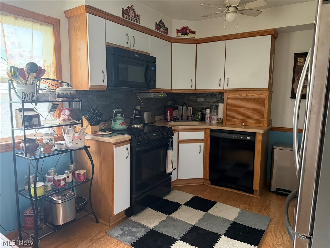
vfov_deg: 56.8
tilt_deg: -7.0
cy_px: 124
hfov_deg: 71.6
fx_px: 229
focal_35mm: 24
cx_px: 165
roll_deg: -0.5
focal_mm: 6.76
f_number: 1.78
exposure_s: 1/60
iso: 640
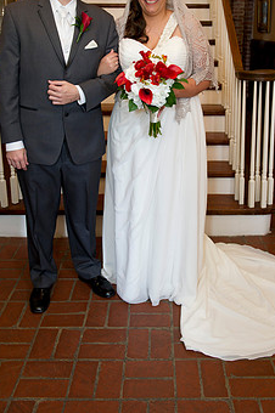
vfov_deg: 46.8
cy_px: 143
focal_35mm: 41
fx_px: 471
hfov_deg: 32.5
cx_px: 154
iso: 800
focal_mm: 31
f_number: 5
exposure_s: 1/100
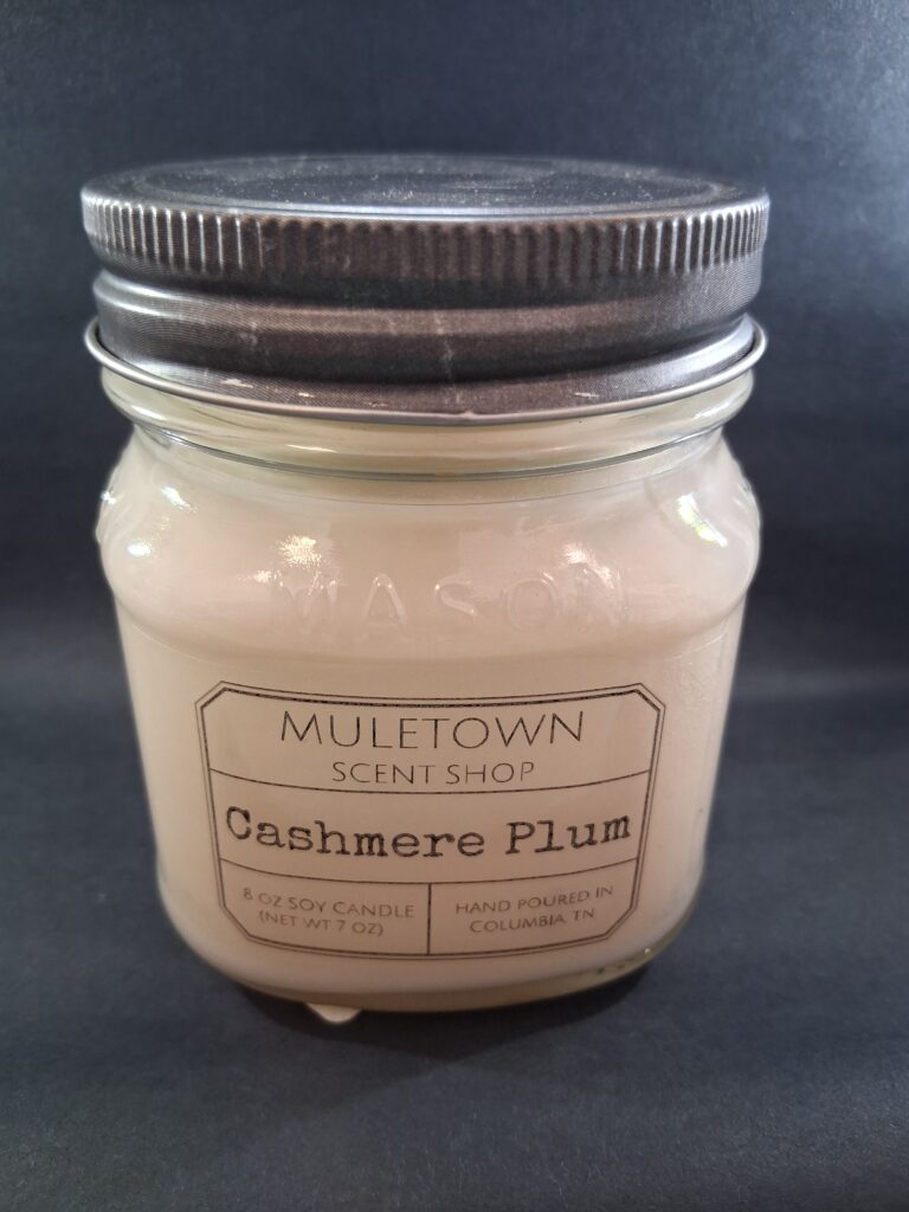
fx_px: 910
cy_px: 606
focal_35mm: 26
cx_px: 454
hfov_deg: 53.1
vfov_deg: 67.3
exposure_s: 1/60
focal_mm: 3.98
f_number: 1.8
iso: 250
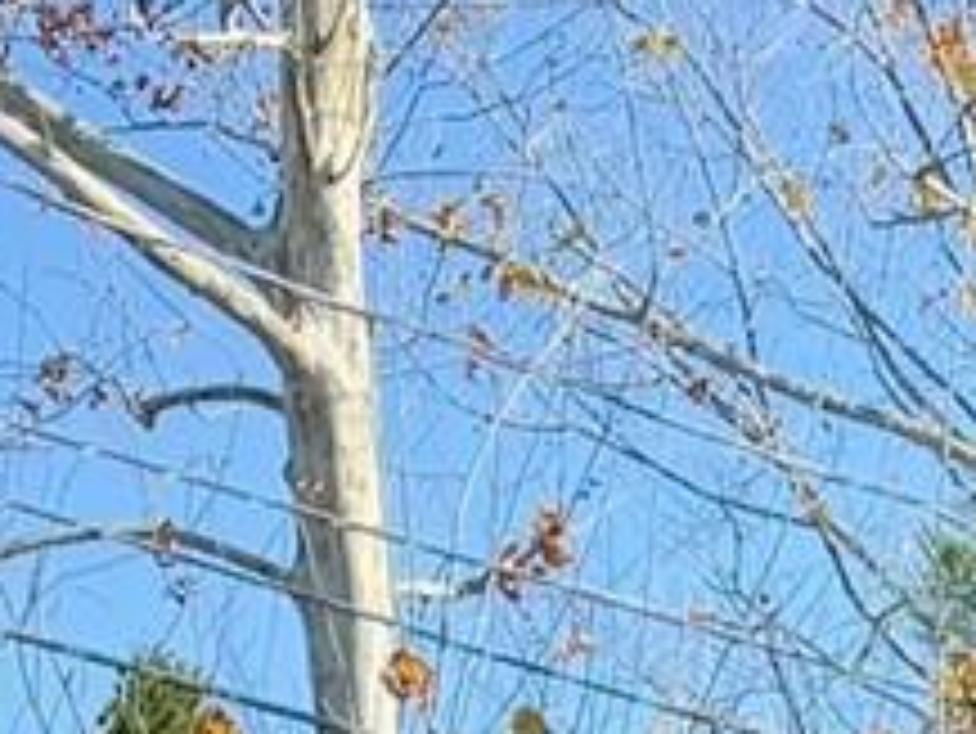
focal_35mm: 177
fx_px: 4993
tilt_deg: -10.4
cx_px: 544
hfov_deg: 11.2
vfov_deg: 6.9
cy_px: 2679
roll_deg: -1.3
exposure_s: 1/1585
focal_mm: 6.76
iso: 100
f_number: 1.78
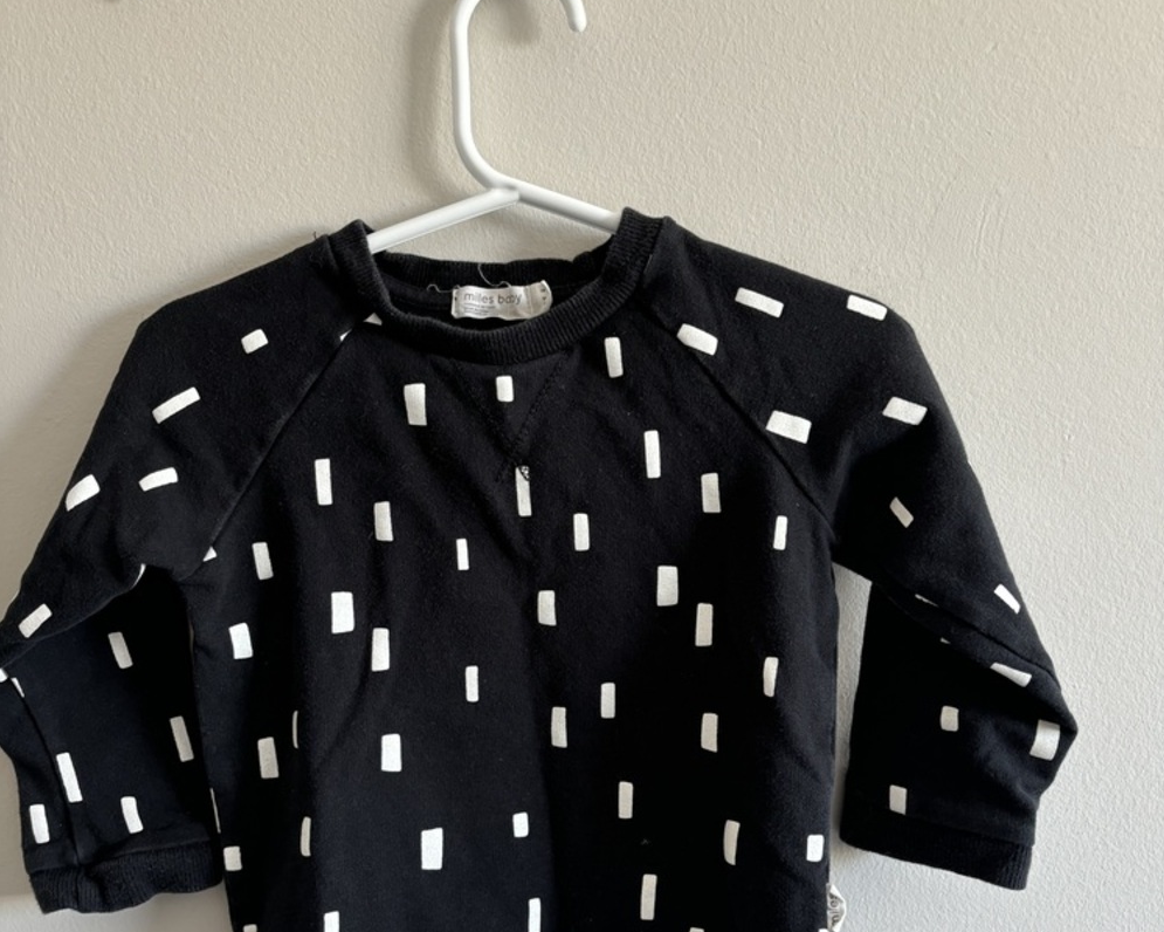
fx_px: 1171
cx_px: 583
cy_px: 578
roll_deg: -0.4
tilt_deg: -4.7
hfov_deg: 52.8
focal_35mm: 34
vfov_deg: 43.0
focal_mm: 5.96
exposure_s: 1/79
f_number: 1.6
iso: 125
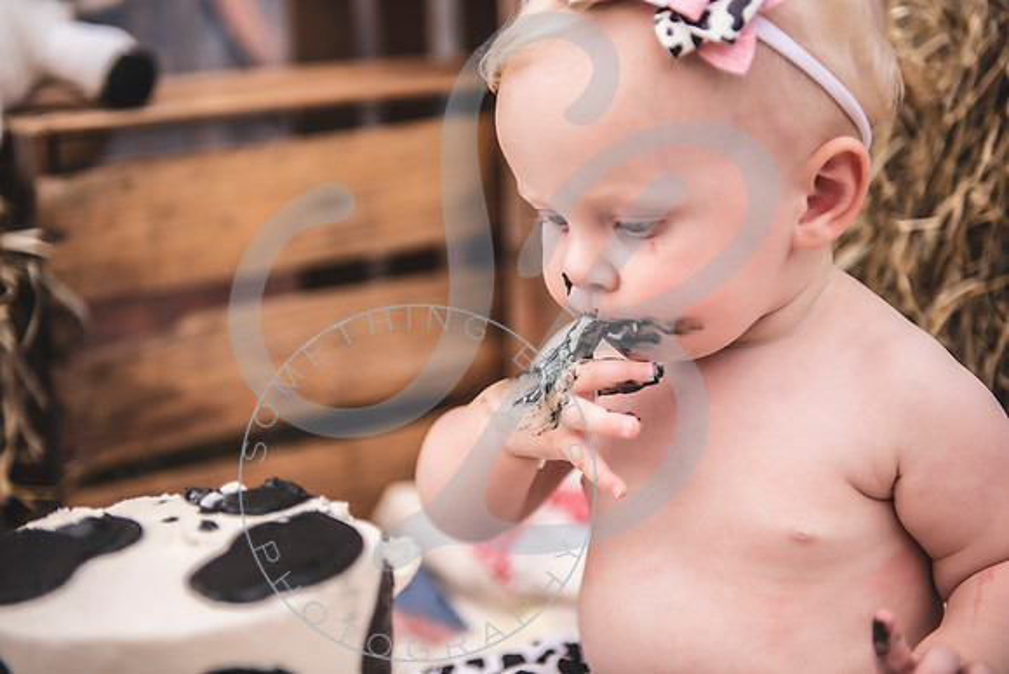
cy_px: 337
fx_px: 1682
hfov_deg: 33.4
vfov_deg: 22.6
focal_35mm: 60
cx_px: 504
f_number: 2.8
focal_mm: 60
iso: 100
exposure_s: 1/400
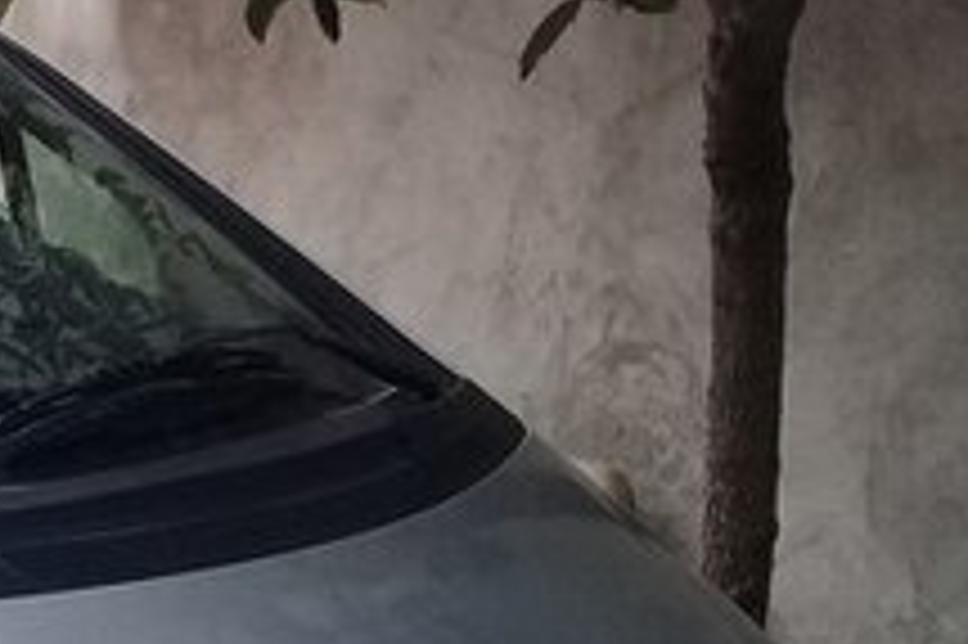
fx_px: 2660
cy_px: 700
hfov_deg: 18.4
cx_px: -459
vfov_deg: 13.5
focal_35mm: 99
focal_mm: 3.3
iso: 50
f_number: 2.2
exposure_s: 1/280
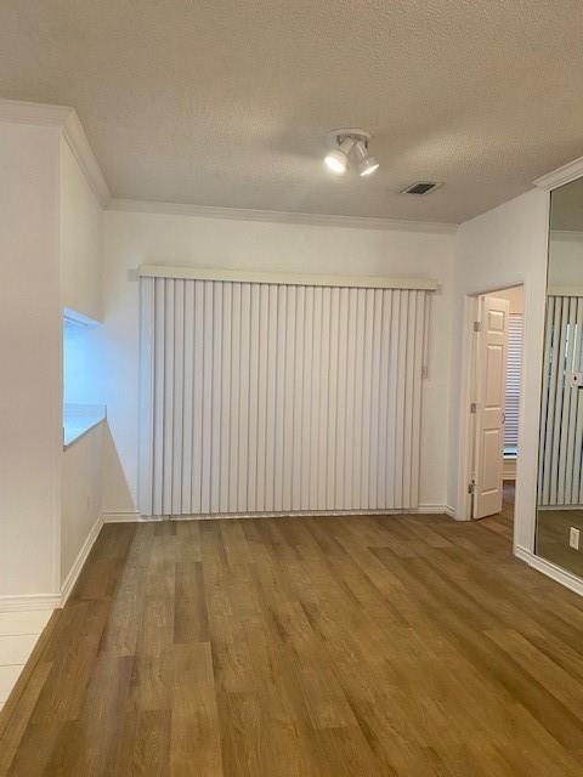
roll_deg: -0.1
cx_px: 292
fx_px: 584
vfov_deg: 67.3
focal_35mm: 26
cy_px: 388
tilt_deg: -3.2
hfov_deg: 53.1
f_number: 1.8
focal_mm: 4.25
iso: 100
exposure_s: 1/60
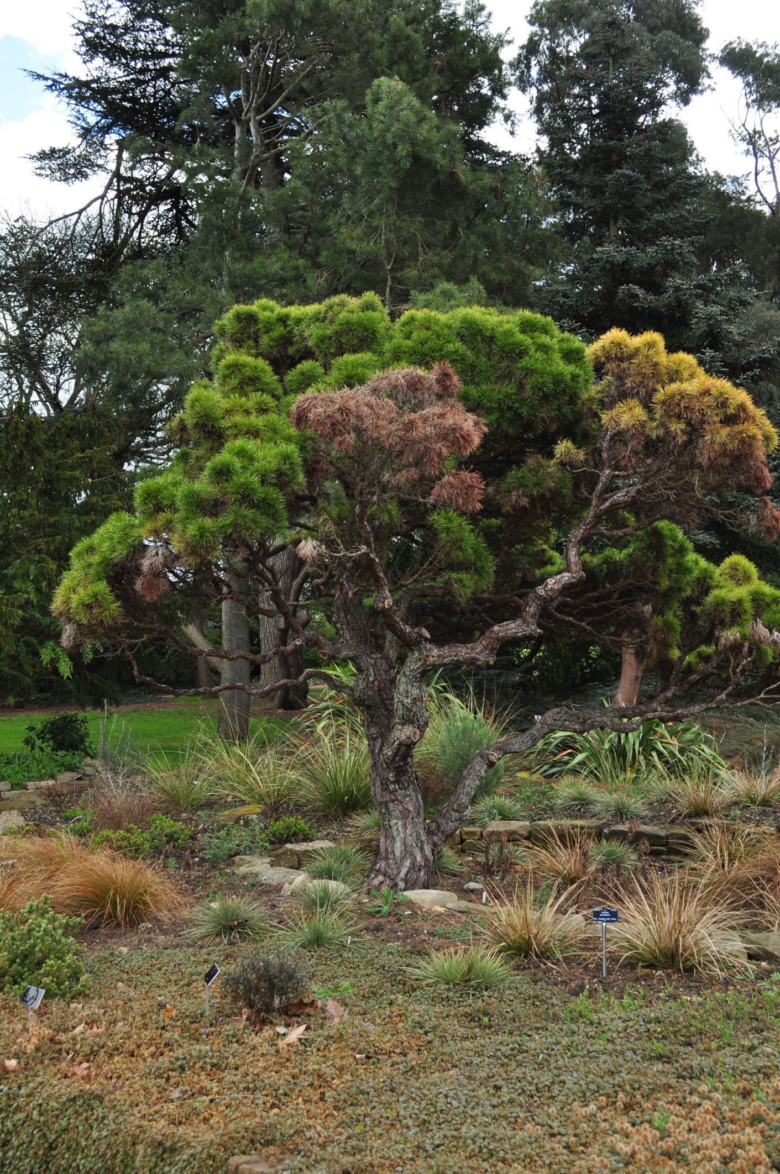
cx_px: 390
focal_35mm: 36
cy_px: 587
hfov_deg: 36.8
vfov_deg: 53.2
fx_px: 1173
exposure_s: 1/250
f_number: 8
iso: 250
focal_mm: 24
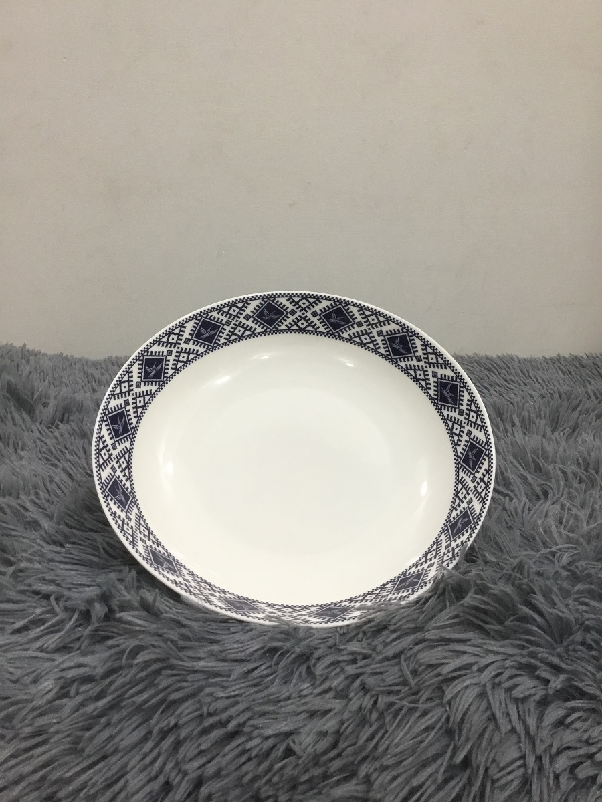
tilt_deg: -16.8
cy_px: 401
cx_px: 301
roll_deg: +1.1
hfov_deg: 45.4
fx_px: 719
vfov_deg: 58.4
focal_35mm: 31
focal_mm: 3.3
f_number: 2.4
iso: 50
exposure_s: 1/33
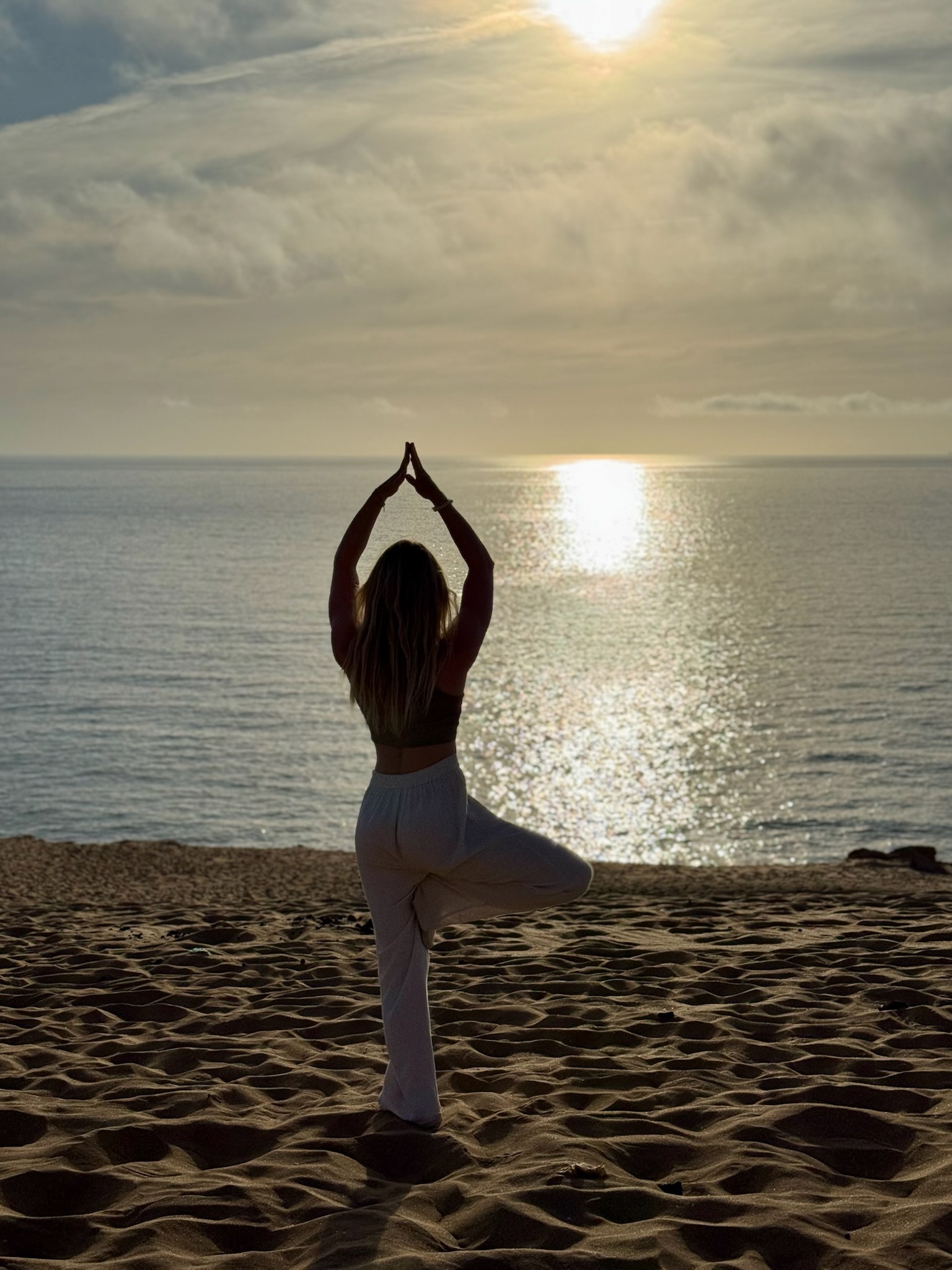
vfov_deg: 39.7
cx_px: 476
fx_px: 1760
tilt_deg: -5.0
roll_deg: -1.1
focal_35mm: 48
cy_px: 635
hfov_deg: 30.3
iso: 64
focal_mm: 6.76
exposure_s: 1/50000
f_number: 1.78
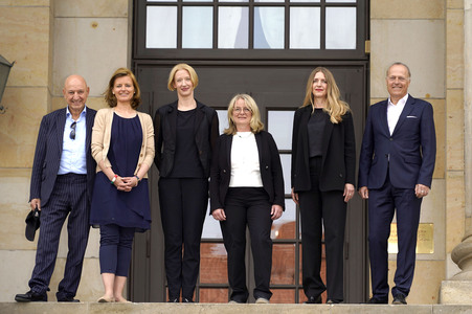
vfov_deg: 8.0
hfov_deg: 12.0
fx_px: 2253
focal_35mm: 172
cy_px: 157
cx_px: 236
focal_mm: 172
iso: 100
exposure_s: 1/200
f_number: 6.3
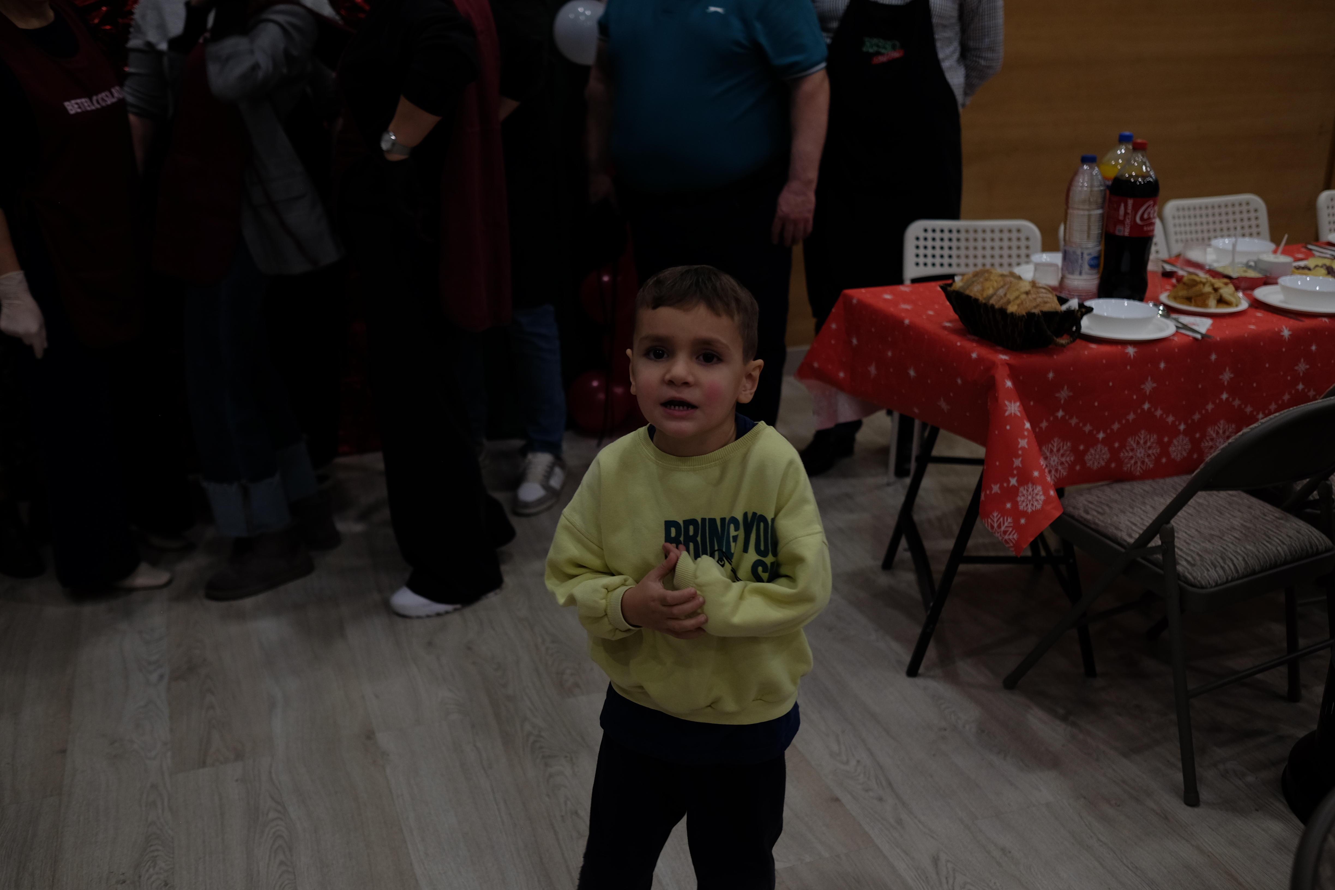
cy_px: 445
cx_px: 668
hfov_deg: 54.4
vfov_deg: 37.9
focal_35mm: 35
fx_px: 1298
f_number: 2
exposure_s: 1/125
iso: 400
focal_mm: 23
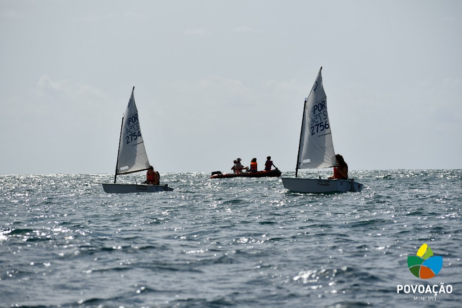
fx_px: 3553
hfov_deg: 7.4
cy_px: 154
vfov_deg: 5.0
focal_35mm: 277
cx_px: 231
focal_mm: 185
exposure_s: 1/2000
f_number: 8
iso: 200
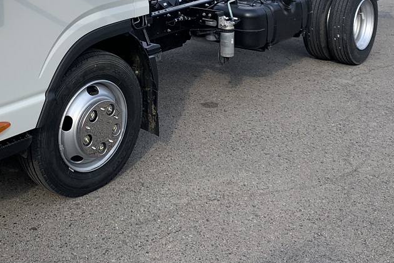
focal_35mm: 55
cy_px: -30
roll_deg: -0.2
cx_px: 120
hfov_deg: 35.7
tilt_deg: -6.5
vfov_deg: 23.1
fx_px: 602
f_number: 1.8
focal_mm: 4.25
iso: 25
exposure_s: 1/1536
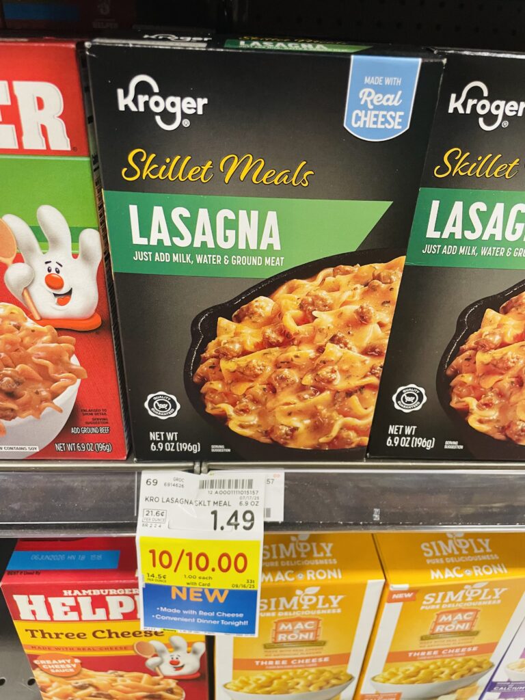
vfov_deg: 67.3
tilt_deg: -31.4
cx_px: 262
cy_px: 350
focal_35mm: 26
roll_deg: -1.9
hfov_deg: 53.1
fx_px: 526
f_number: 1.6
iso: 250
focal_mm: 4.2
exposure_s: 1/44
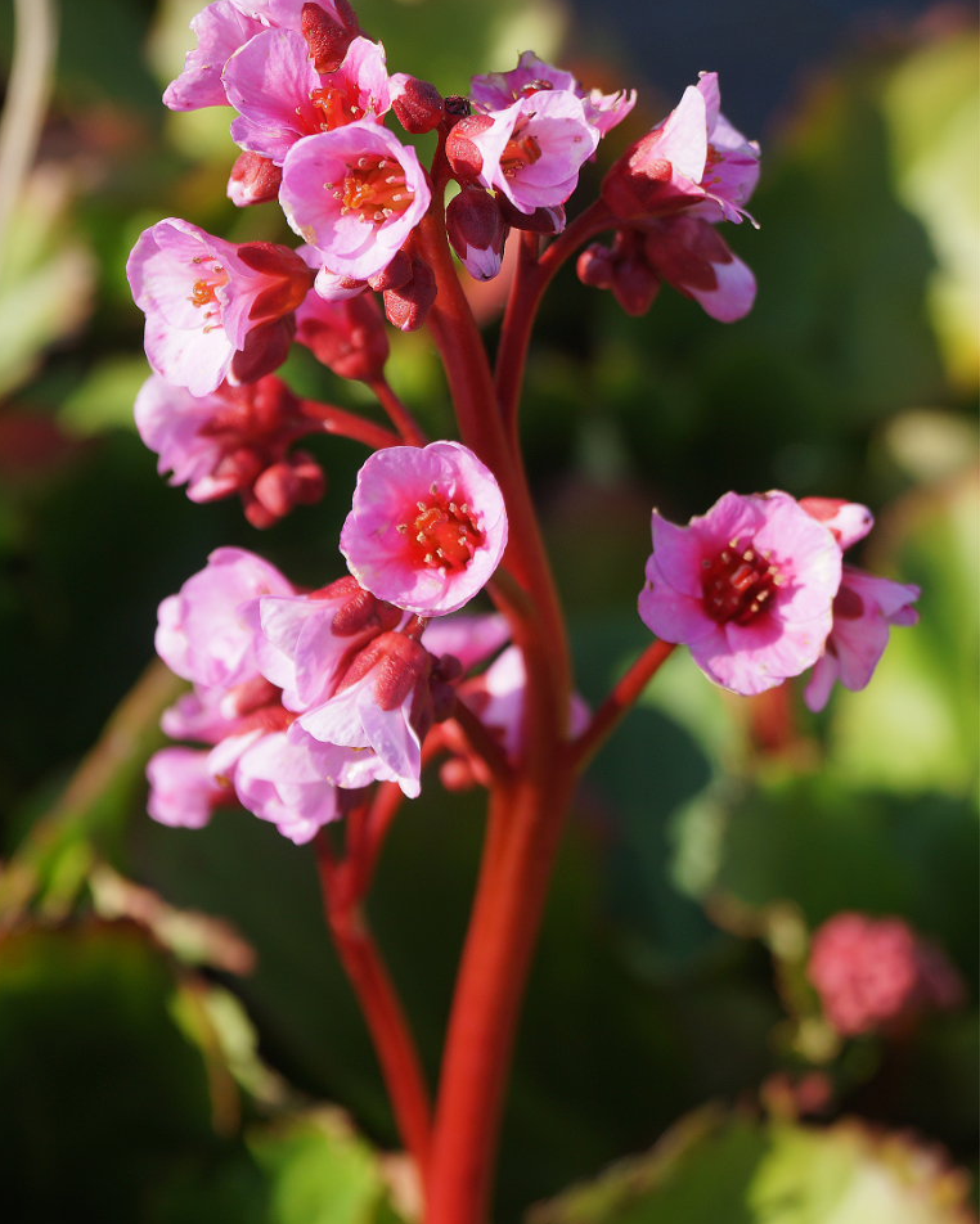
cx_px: 467
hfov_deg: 15.8
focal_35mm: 98
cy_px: 531
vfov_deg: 19.6
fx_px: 3537
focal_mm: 55
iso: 100
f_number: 7.1
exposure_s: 1/250
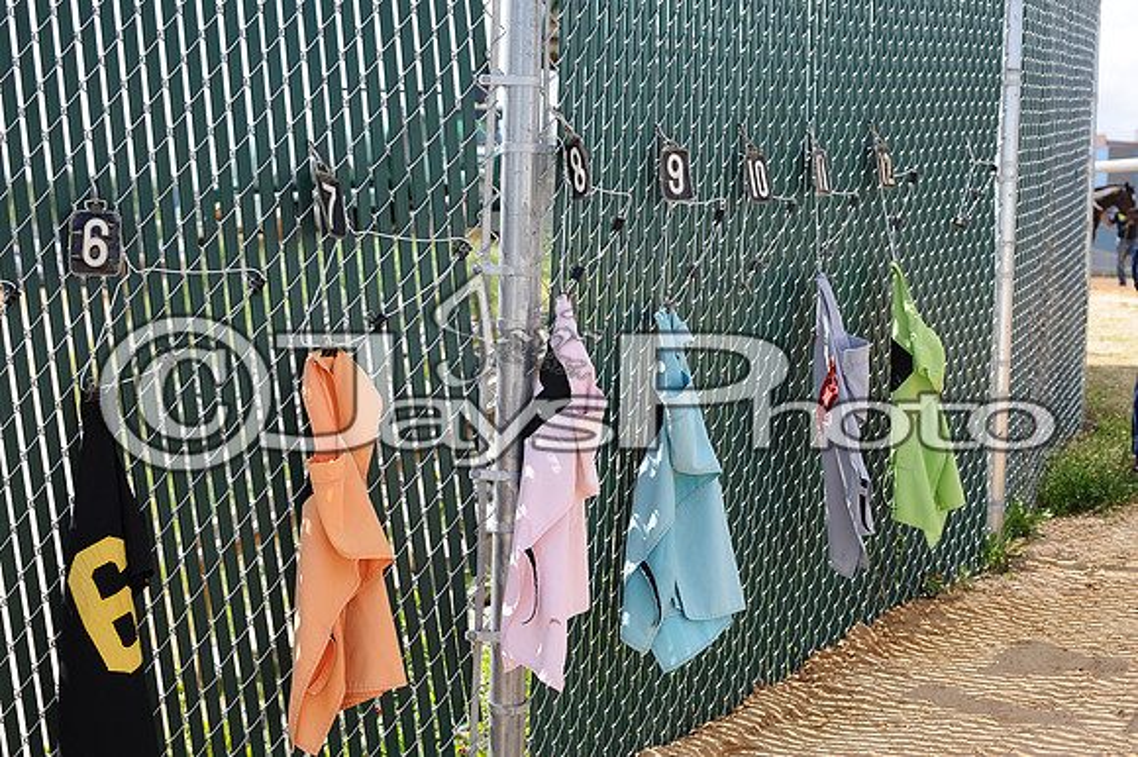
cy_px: 378
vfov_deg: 27.0
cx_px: 569
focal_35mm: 50
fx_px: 1580
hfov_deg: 39.6
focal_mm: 50
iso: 200
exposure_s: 1/640
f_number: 5
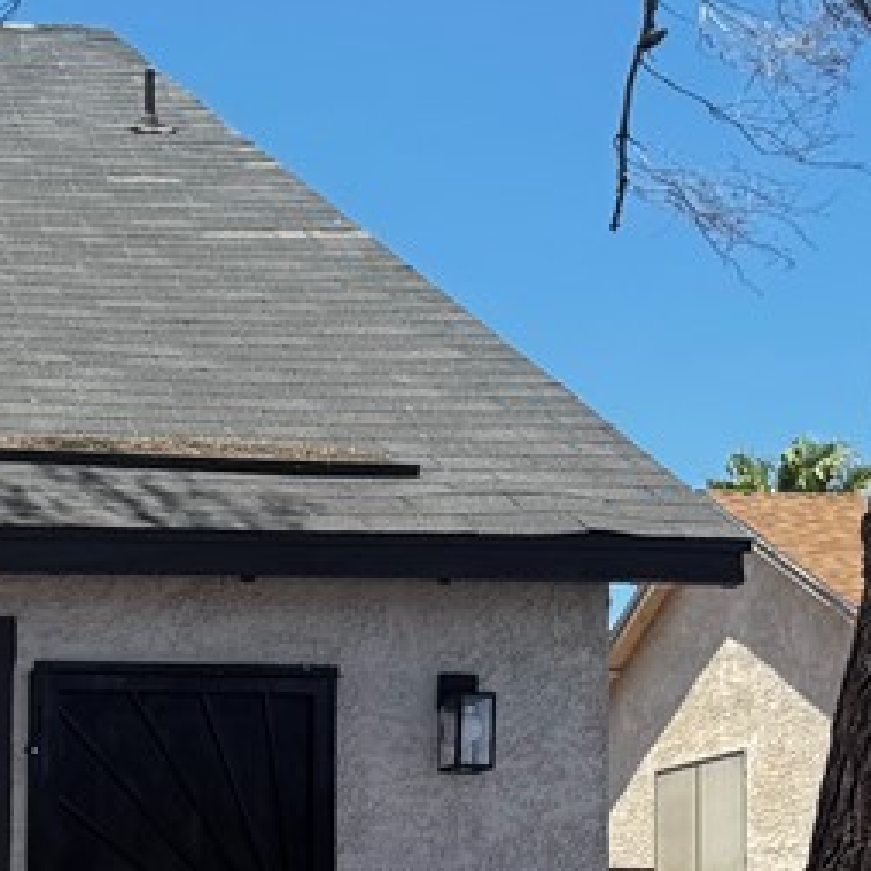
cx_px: -547
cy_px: 1009
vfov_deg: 19.2
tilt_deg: +2.0
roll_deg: -0.6
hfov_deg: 17.5
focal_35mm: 86
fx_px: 2448
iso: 80
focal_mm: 6.76
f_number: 1.78
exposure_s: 1/2415
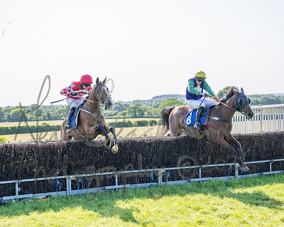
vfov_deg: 19.4
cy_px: 113
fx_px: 663
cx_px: 142
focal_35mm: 79
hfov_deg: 24.2
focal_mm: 70
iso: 200
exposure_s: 1/1600
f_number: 4
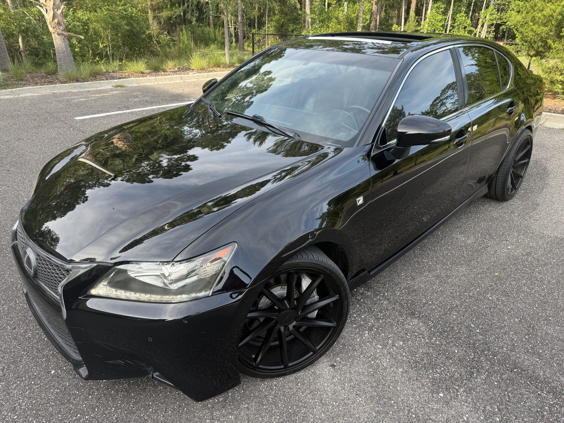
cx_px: 282
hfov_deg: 71.6
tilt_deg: -25.2
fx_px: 391
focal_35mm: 24
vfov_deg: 56.8
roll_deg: +0.0
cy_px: 212
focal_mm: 6.76
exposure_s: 1/665
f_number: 1.78
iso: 80
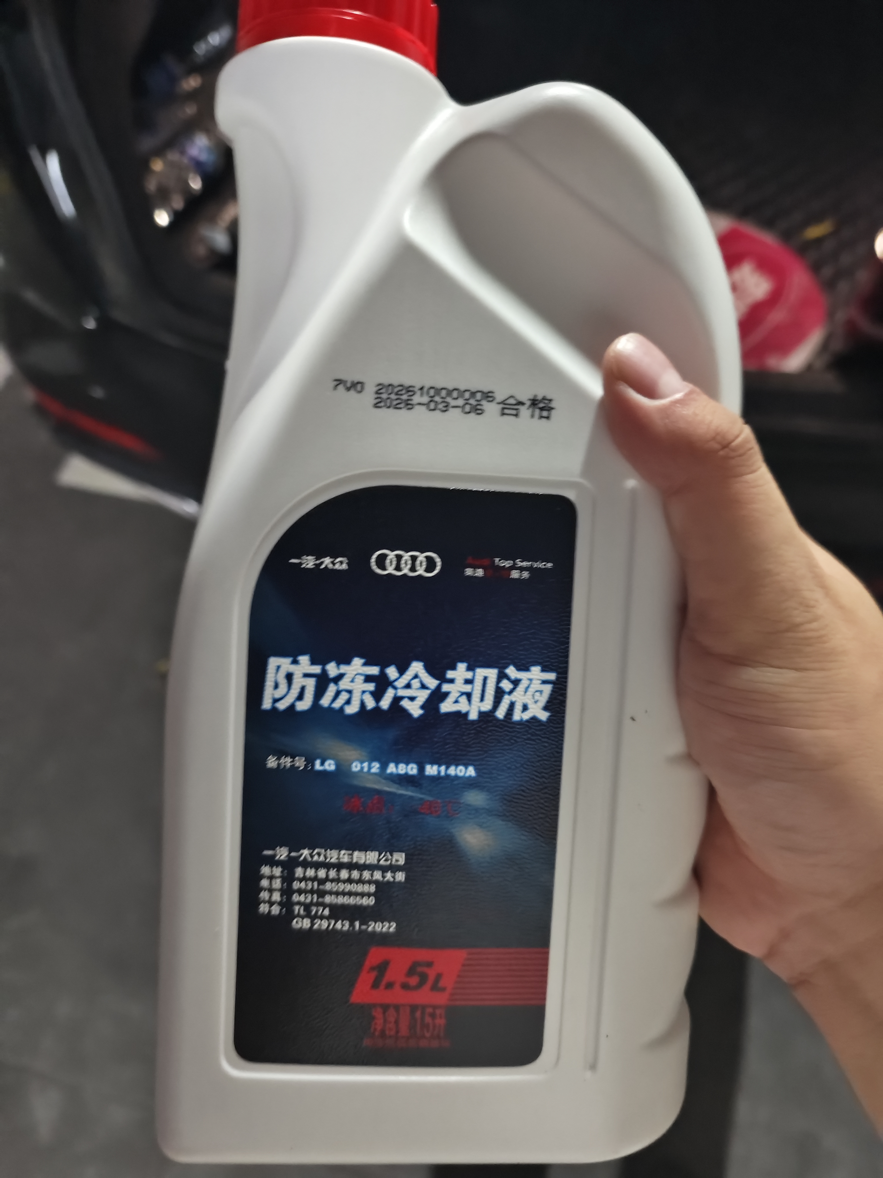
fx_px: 782
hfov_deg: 58.9
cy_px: 589
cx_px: 442
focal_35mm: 23
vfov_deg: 73.9
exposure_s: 1/25
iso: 3851
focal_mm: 5.5
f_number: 1.75
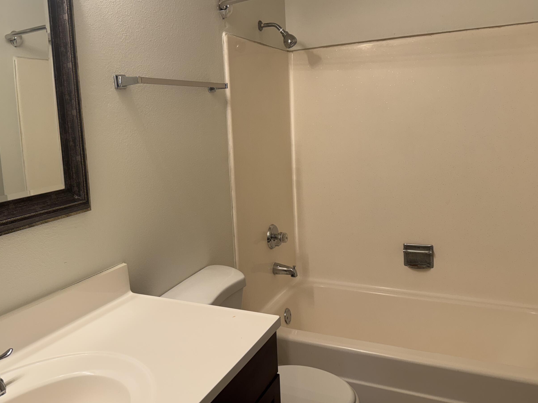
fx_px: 466
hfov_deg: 59.7
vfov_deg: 46.7
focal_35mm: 30
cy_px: 173
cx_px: 232
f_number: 1.78
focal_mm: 6.76
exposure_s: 1/126
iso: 50
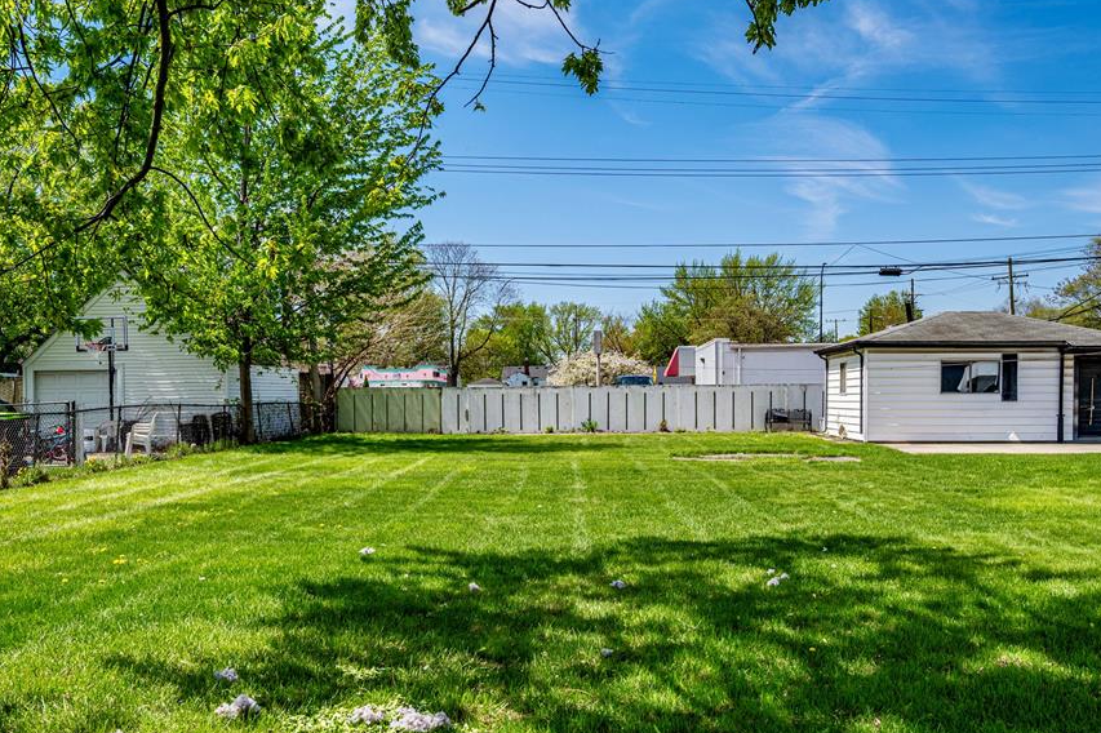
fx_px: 1101
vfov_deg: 36.8
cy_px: 426
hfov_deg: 53.1
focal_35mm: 36
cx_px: 529
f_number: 9
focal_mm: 30
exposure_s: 1/500
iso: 200
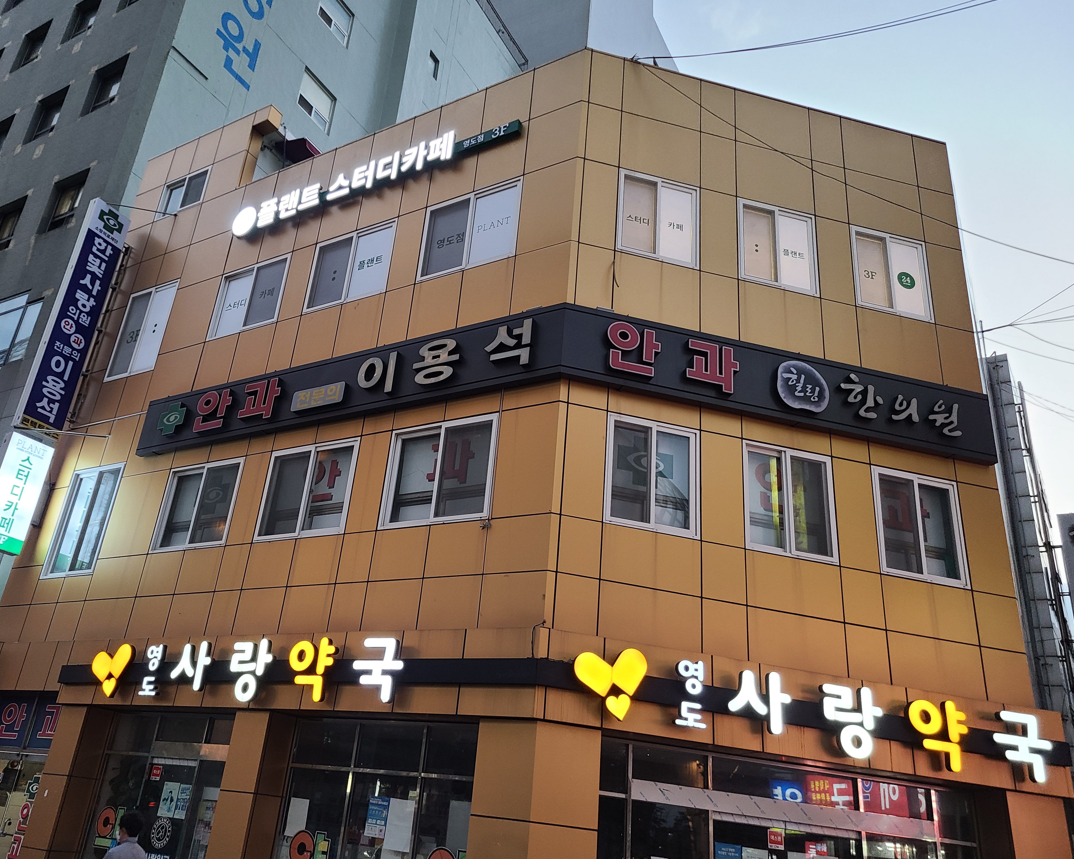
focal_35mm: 28
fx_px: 890
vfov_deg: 51.5
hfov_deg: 62.1
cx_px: 492
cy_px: 421
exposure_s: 1/39
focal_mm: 5.4
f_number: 1.8
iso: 200
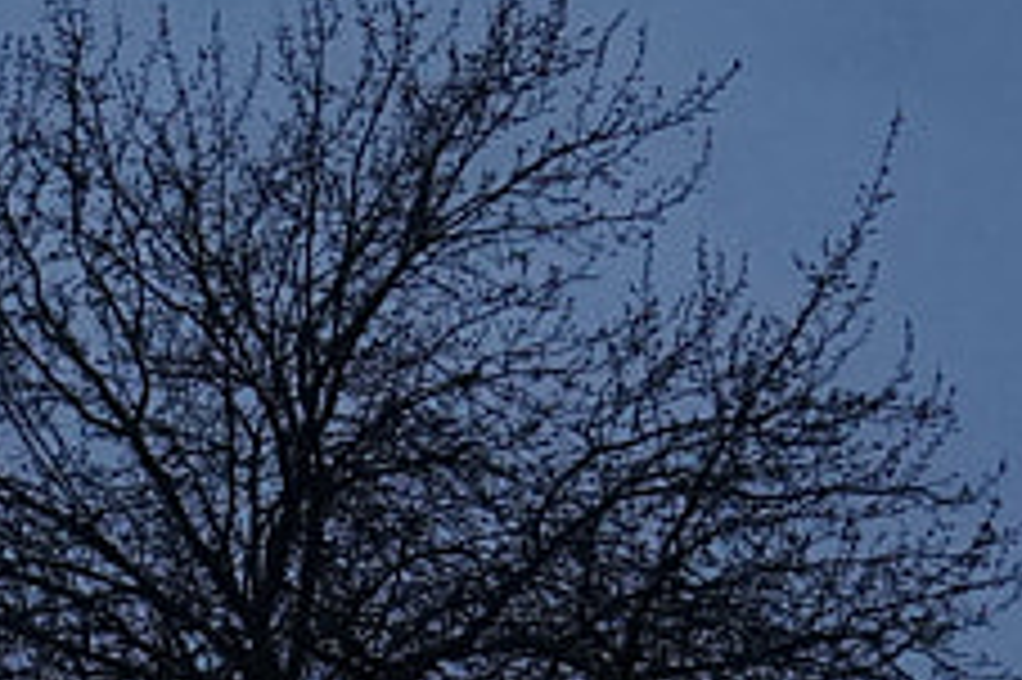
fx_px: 6411
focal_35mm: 226
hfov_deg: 8.8
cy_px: 1040
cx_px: -653
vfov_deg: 6.0
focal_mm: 32
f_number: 5.6
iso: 1600
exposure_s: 1/40
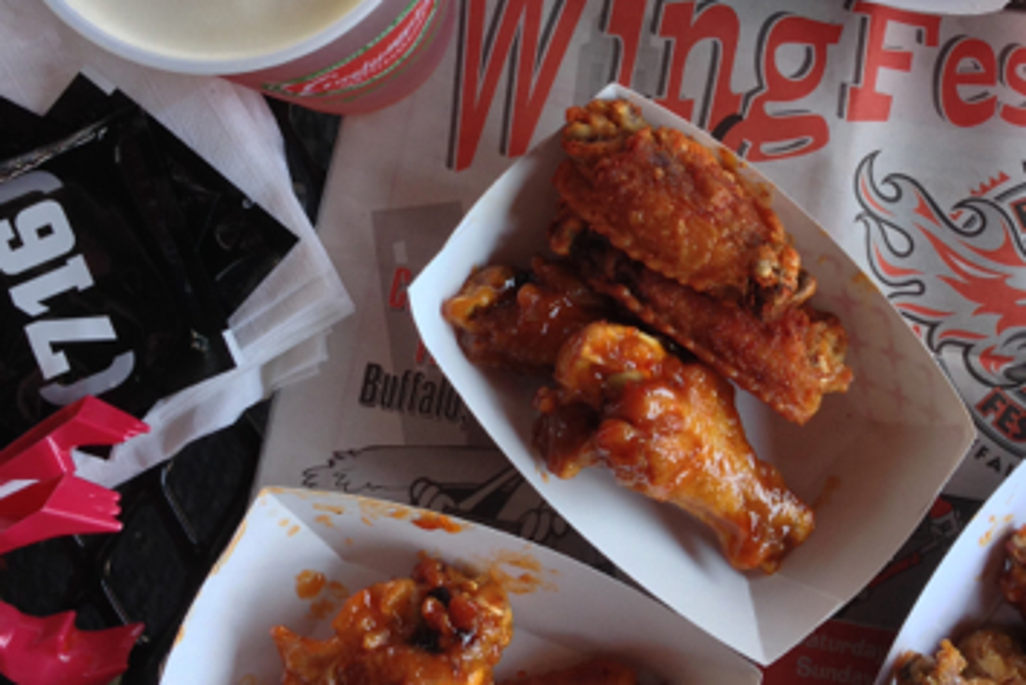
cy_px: 231
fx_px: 1654
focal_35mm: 58
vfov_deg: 23.3
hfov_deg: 34.0
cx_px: 714
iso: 50
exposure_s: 1/134
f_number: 2.4
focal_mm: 4.12
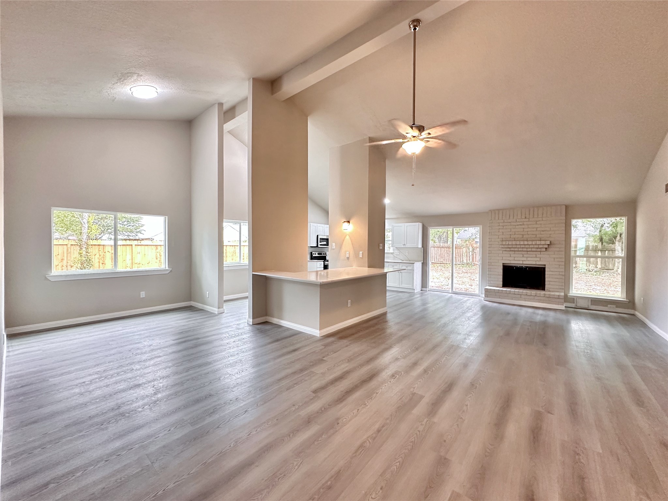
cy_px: 250
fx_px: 270
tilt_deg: -0.1
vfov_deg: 85.7
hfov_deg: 102.1
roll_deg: -1.0
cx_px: 334
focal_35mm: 14
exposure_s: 1/60
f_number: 2.2
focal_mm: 2.22
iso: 320
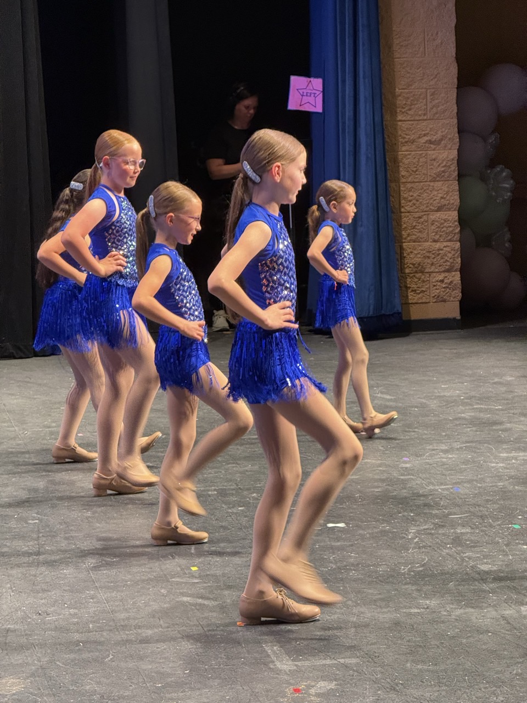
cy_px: 352
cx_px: 264
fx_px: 2436
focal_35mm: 120
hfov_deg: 12.3
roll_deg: +2.2
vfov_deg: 16.4
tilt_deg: -5.6
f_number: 2.8
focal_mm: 15.66
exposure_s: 1/60
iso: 640
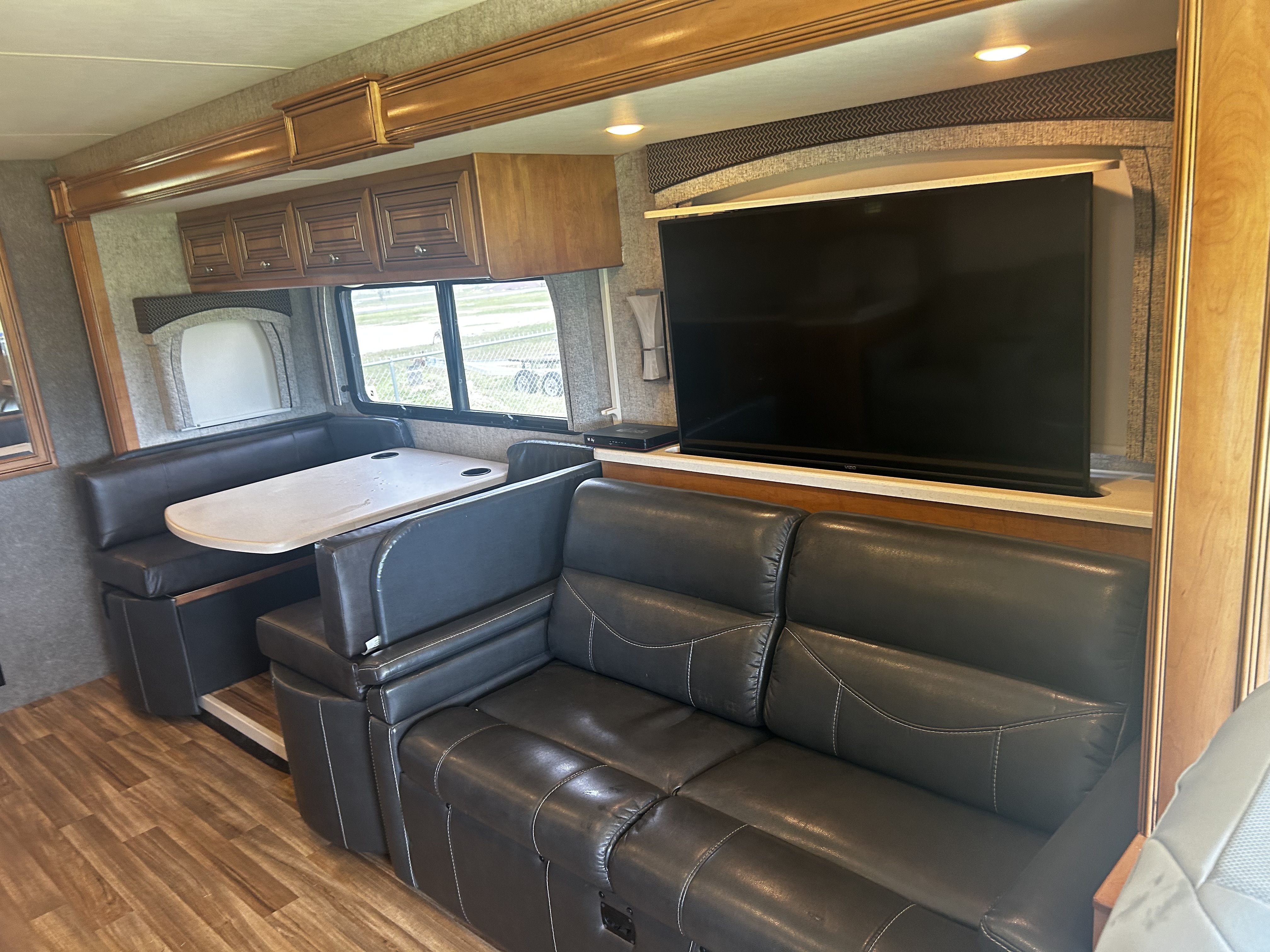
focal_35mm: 26
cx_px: 635
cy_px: 476
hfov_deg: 67.3
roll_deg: +5.8
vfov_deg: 53.1
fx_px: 954
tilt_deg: -15.8
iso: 125
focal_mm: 5.7
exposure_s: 1/69
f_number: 1.5
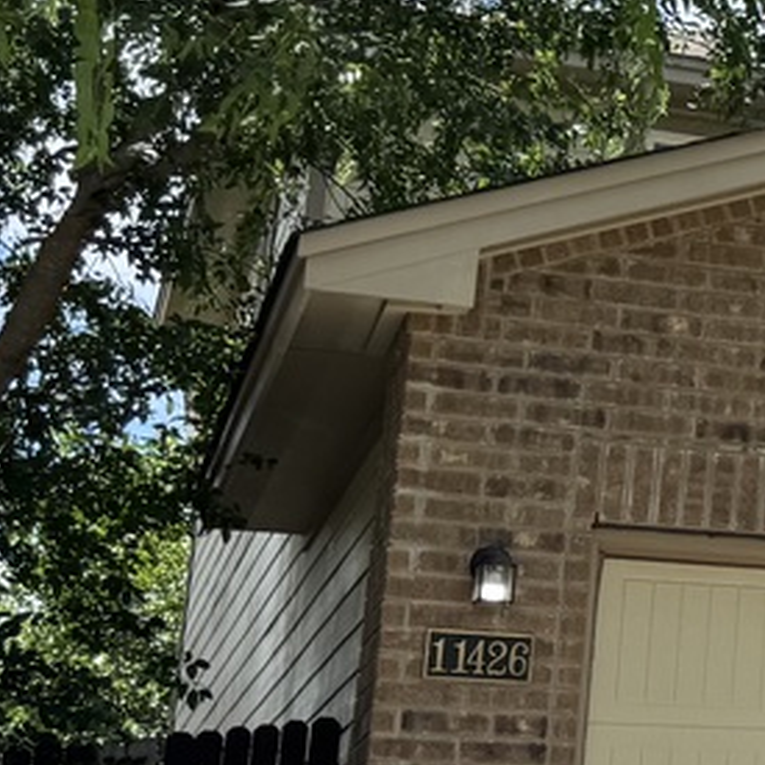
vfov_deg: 15.7
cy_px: 367
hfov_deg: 12.9
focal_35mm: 111
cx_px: 1680
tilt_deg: +14.7
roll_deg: +1.0
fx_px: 2775
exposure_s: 1/2252
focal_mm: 6.76
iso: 80
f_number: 1.78
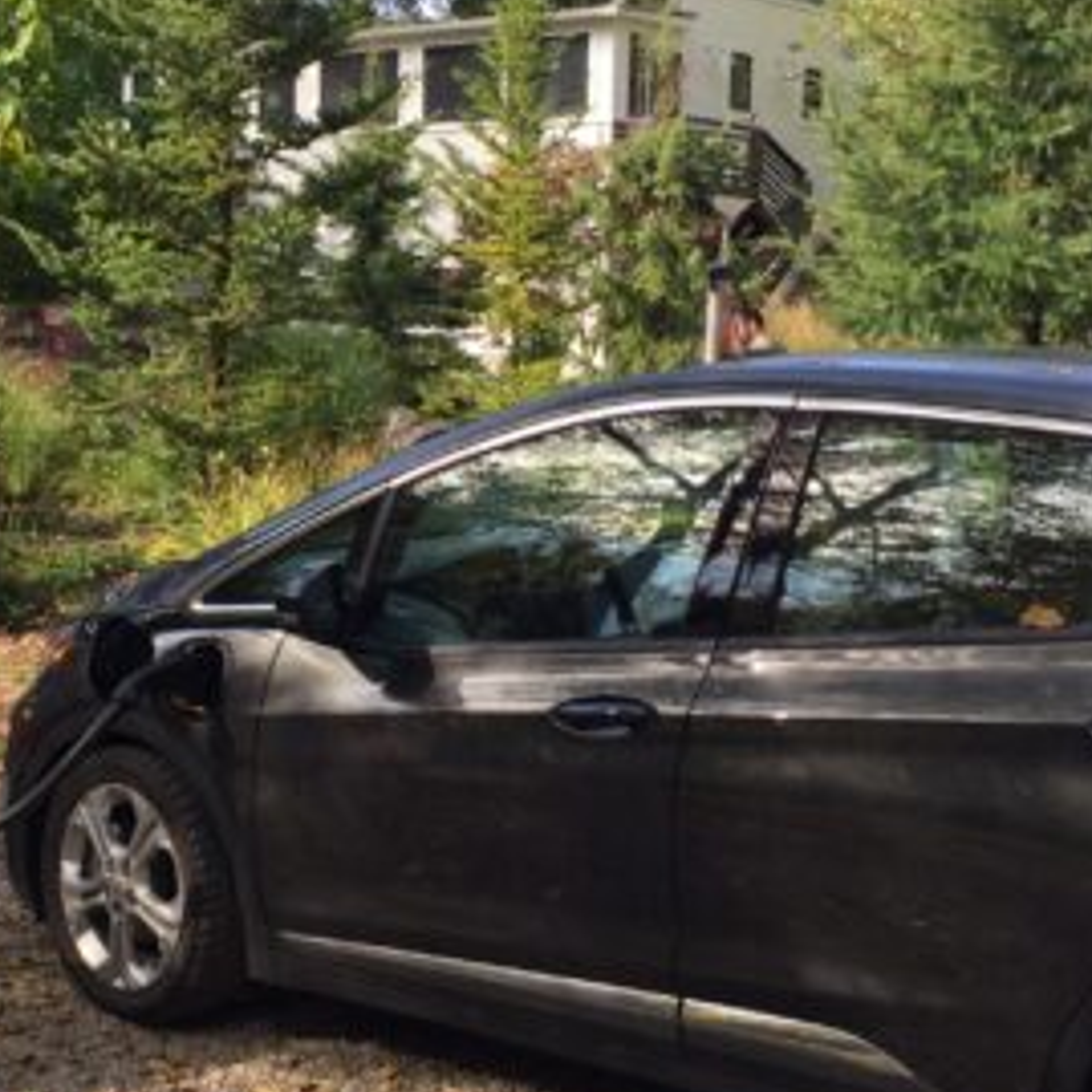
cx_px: 361
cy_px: 528
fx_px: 1356
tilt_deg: -4.2
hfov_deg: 43.2
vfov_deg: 43.9
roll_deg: -1.7
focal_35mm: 38
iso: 32
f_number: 2.2
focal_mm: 4.15
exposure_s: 1/534
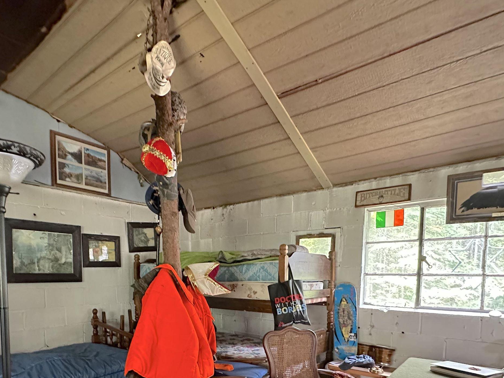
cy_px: 297
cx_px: 209
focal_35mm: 23
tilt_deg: -3.4
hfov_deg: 73.3
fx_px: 335
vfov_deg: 55.2
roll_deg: +0.2
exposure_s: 1/56
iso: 1250
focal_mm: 2.22
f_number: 2.2
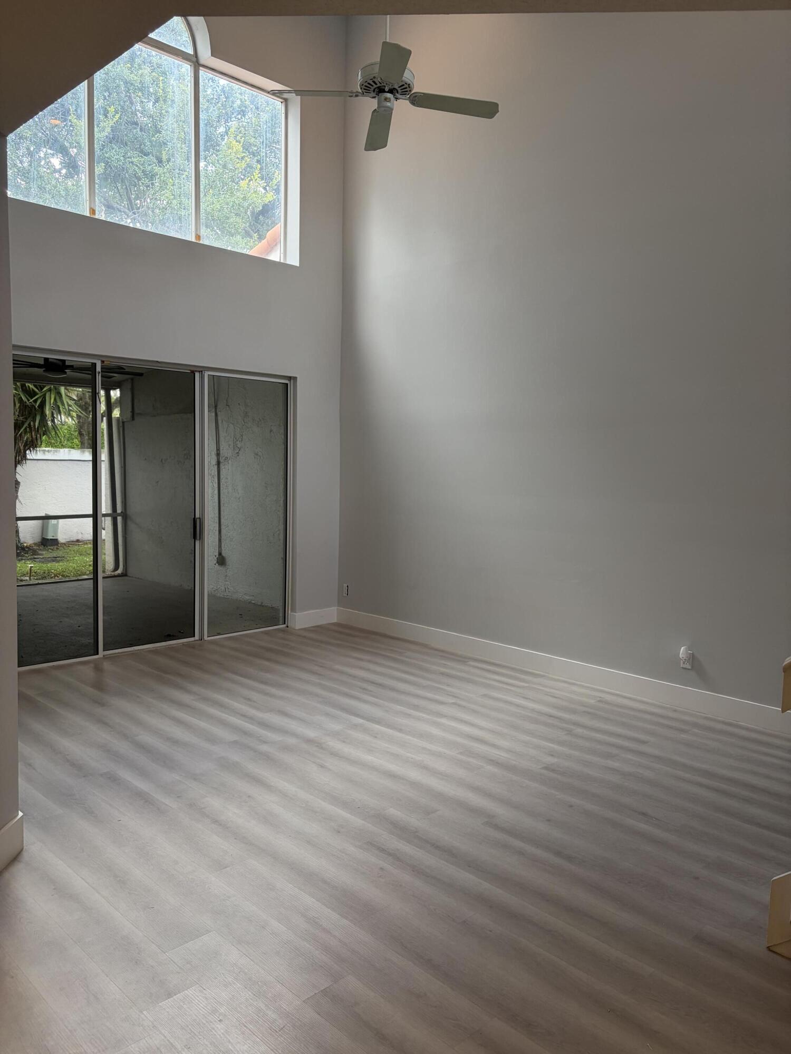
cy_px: 527
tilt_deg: -4.1
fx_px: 792
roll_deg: -1.4
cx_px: 396
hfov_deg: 53.1
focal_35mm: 26
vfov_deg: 67.3
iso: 100
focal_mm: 5.96
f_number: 1.6
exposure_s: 1/120
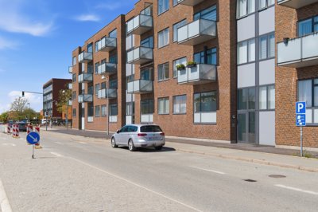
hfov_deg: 53.2
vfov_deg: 36.8
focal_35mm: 36
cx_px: 159
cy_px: 106
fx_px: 318
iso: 200
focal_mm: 24
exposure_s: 1/800
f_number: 8
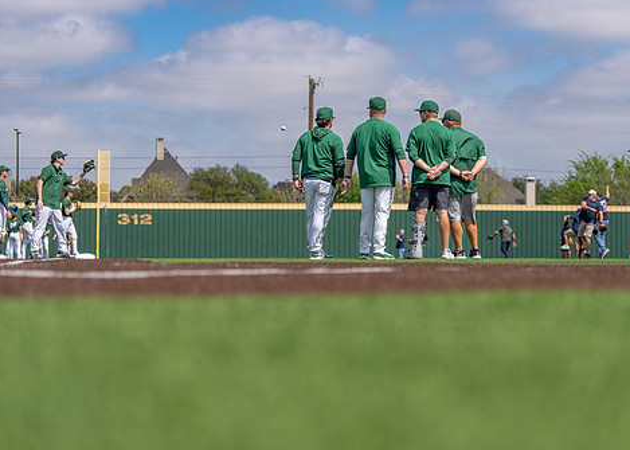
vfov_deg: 15.7
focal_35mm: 91
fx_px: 1628
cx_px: 387
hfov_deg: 21.9
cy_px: 180
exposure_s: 1/2500
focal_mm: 70
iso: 125
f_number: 2.8
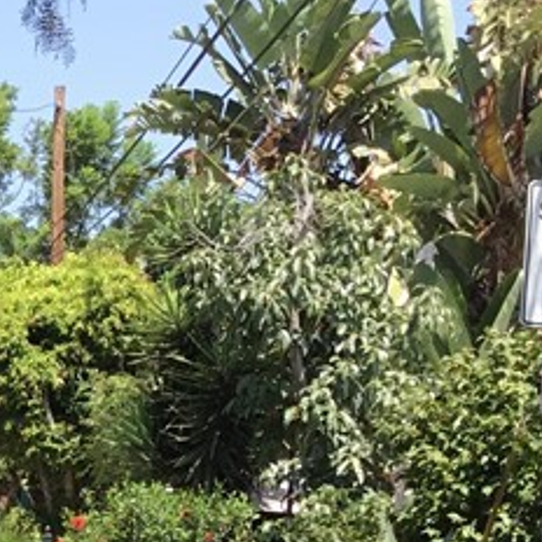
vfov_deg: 13.8
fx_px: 2143
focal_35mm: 121
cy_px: 743
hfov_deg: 13.7
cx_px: -224
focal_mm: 3.3
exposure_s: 1/515
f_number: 2.4
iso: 25
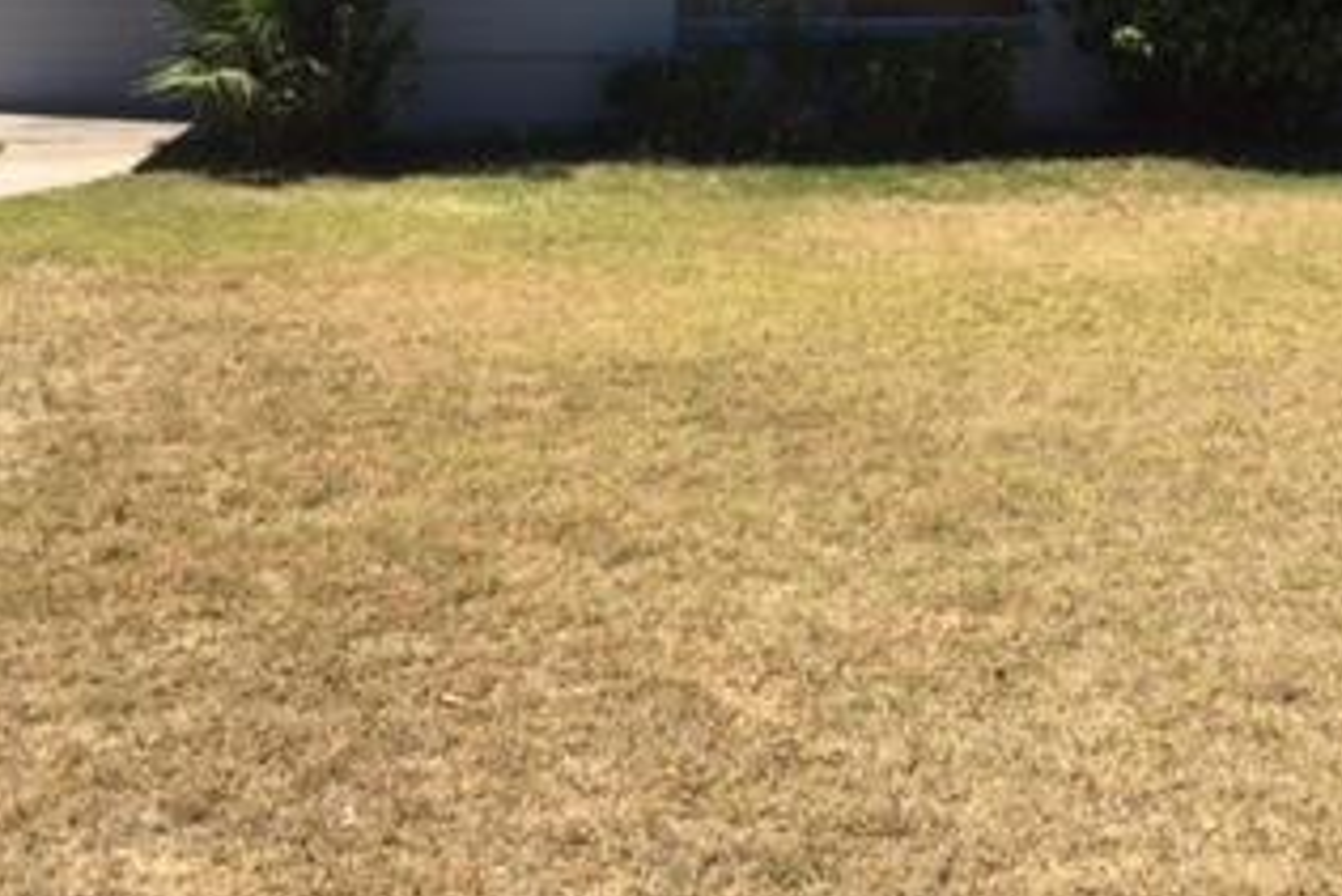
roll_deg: -1.5
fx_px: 2275
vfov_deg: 21.2
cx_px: 798
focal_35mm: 61
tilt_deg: -3.7
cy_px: -89
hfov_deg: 32.8
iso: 32
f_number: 2.2
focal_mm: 4.15
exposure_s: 1/1980
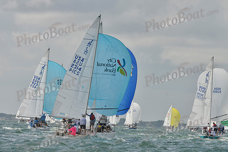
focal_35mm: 267
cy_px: 53
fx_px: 1692
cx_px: 118
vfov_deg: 5.2
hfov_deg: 7.7
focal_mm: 200
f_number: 6.3
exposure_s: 1/2000
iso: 280
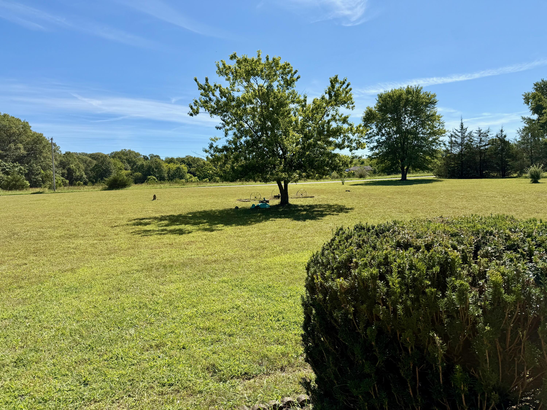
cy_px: 205
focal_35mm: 24
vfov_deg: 56.8
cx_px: 274
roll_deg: +1.8
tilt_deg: -3.7
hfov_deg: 71.6
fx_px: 379
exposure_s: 1/4975
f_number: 1.78
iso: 80
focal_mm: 6.76
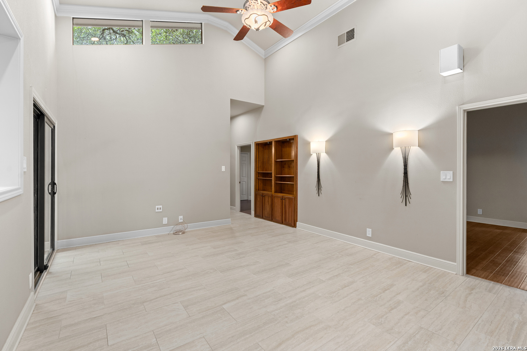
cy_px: 176
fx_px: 234
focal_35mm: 16
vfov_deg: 73.7
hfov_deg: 96.7
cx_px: 264
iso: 320
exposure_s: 1/1.25
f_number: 7.1
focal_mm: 16
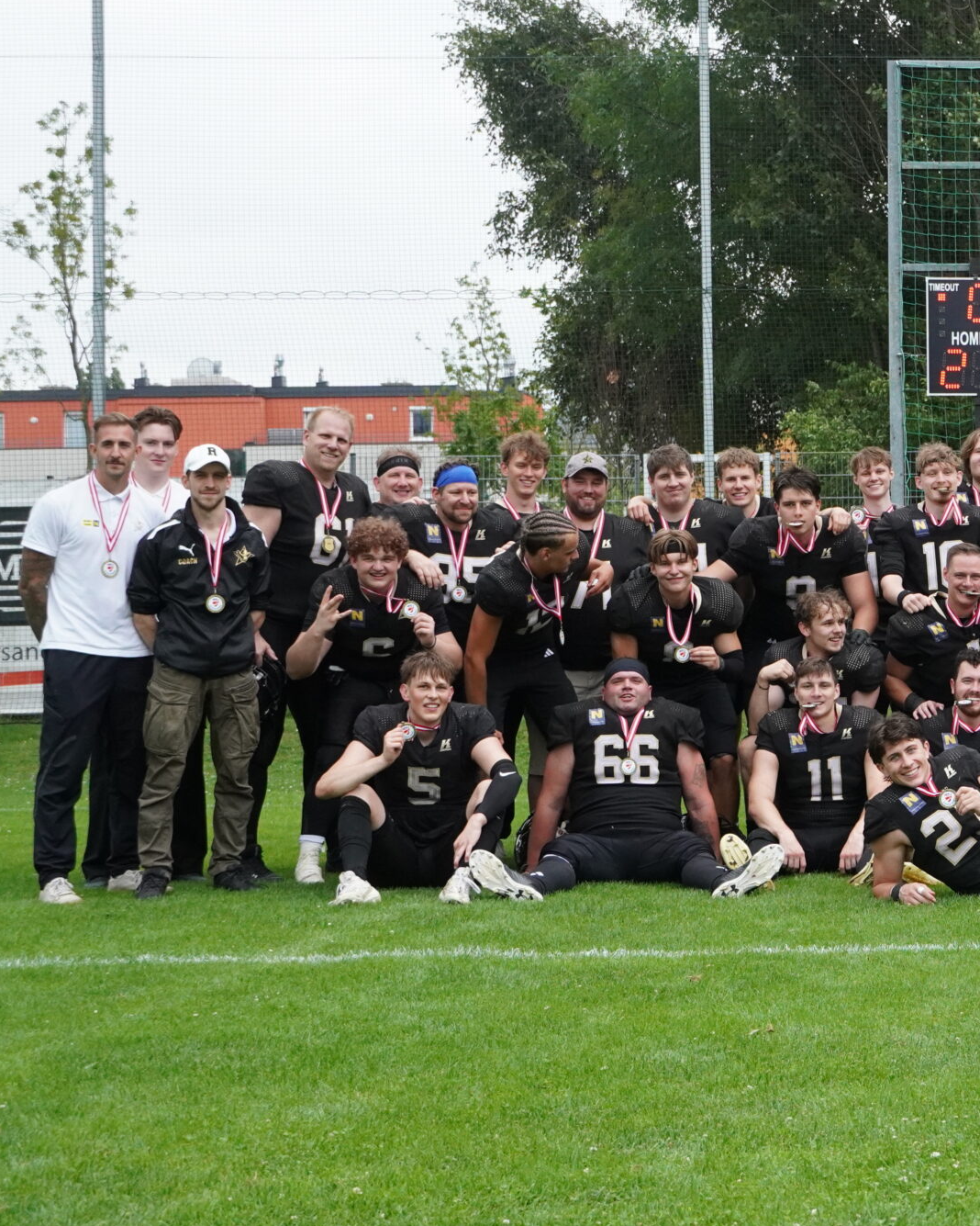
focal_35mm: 81
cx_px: 1097
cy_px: 494
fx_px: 2937
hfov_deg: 18.2
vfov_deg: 23.5
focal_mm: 30
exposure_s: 1/2000
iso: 1250
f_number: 4
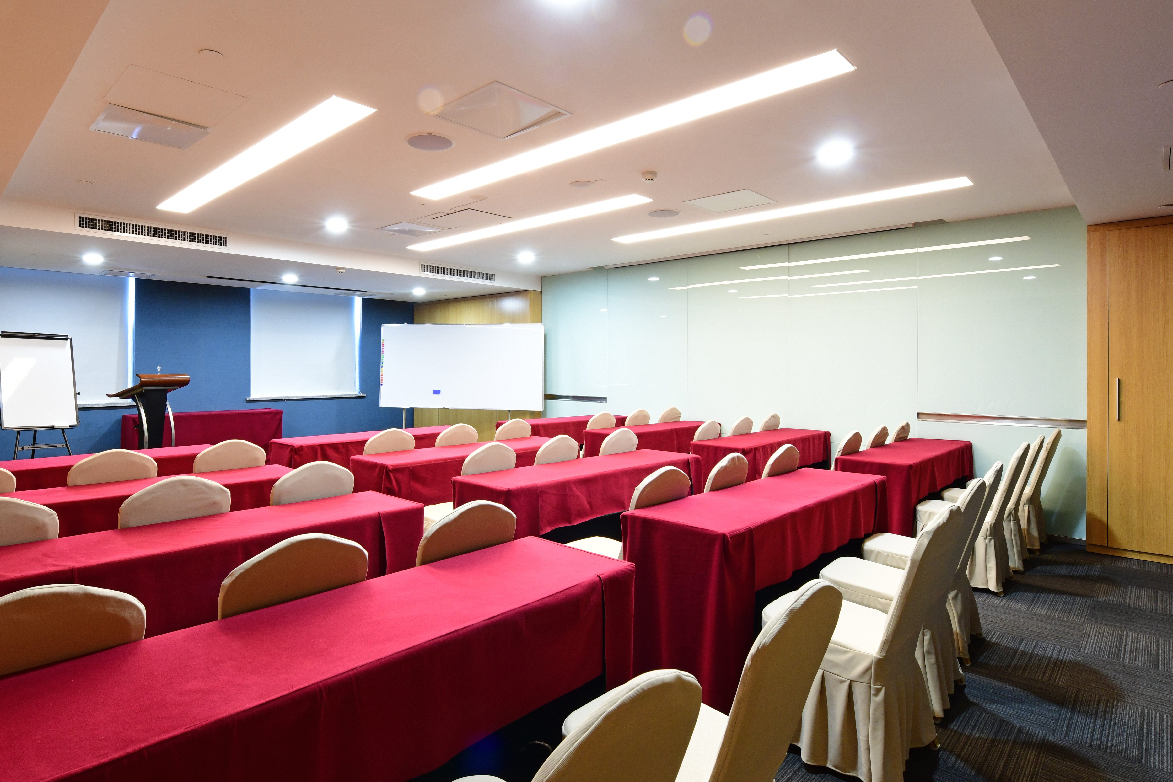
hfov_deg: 86.5
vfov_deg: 64.5
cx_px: 519
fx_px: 619
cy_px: 376
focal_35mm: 19
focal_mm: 14
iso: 800
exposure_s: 1
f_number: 14
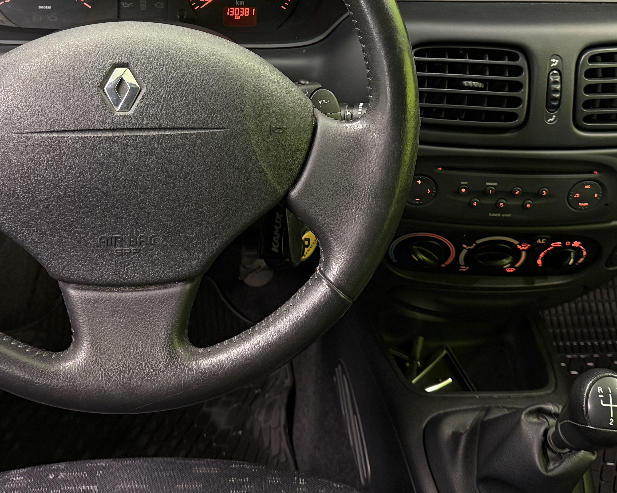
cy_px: 97
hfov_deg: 36.3
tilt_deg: -30.3
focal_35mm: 51
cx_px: 202
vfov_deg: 29.0
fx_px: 931
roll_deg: -1.3
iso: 250
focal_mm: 6.76
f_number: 1.78
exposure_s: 1/50
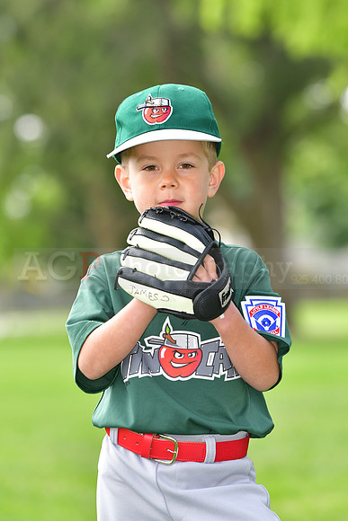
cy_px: 260
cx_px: 174
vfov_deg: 10.2
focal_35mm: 202
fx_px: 2934
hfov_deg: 6.8
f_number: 4
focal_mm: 135
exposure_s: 1/1600
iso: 500
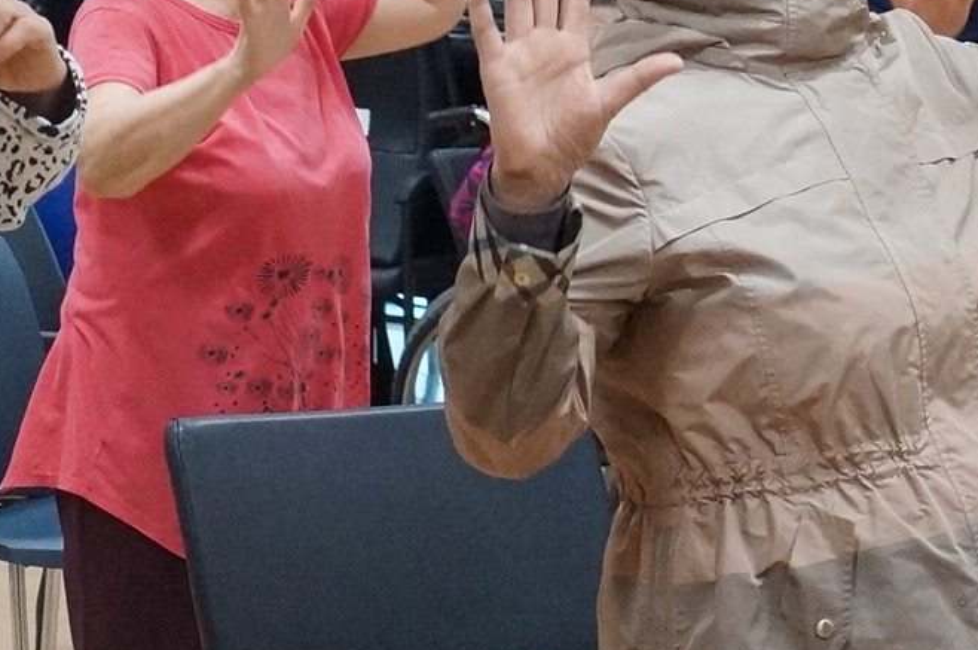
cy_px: 257
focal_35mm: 145
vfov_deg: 9.4
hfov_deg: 13.5
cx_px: -427
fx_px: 3934
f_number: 4
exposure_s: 1/250
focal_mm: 26
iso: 3200
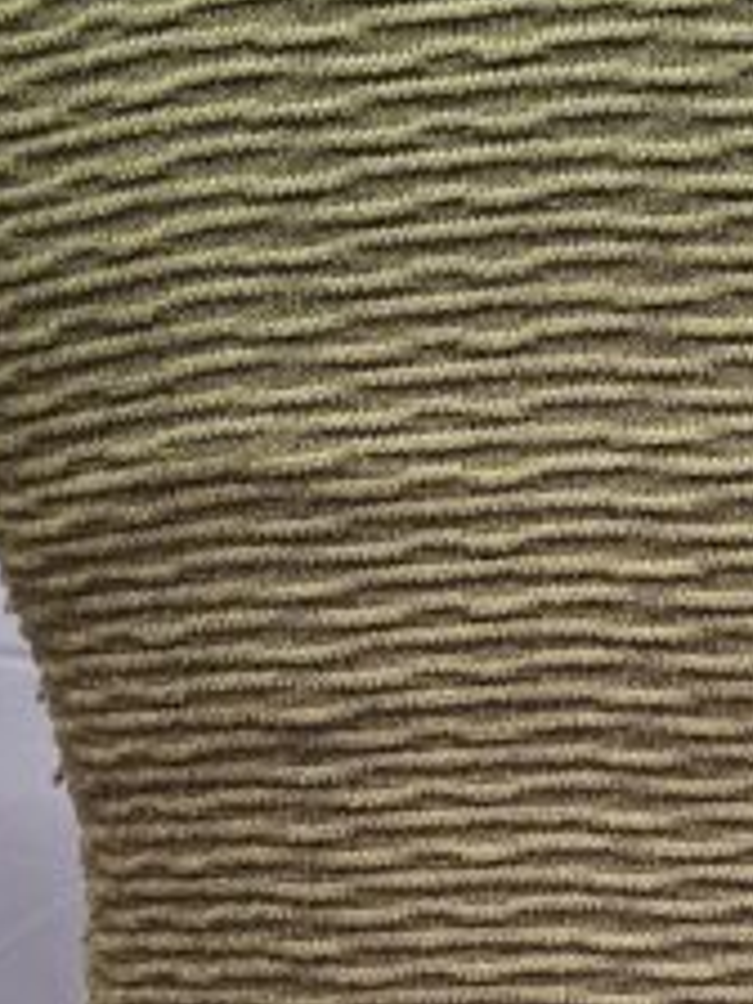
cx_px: 574
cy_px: 1008
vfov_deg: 22.9
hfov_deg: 17.9
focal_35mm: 82
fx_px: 2378
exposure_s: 1/100
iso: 320
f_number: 1.8
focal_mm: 5.54
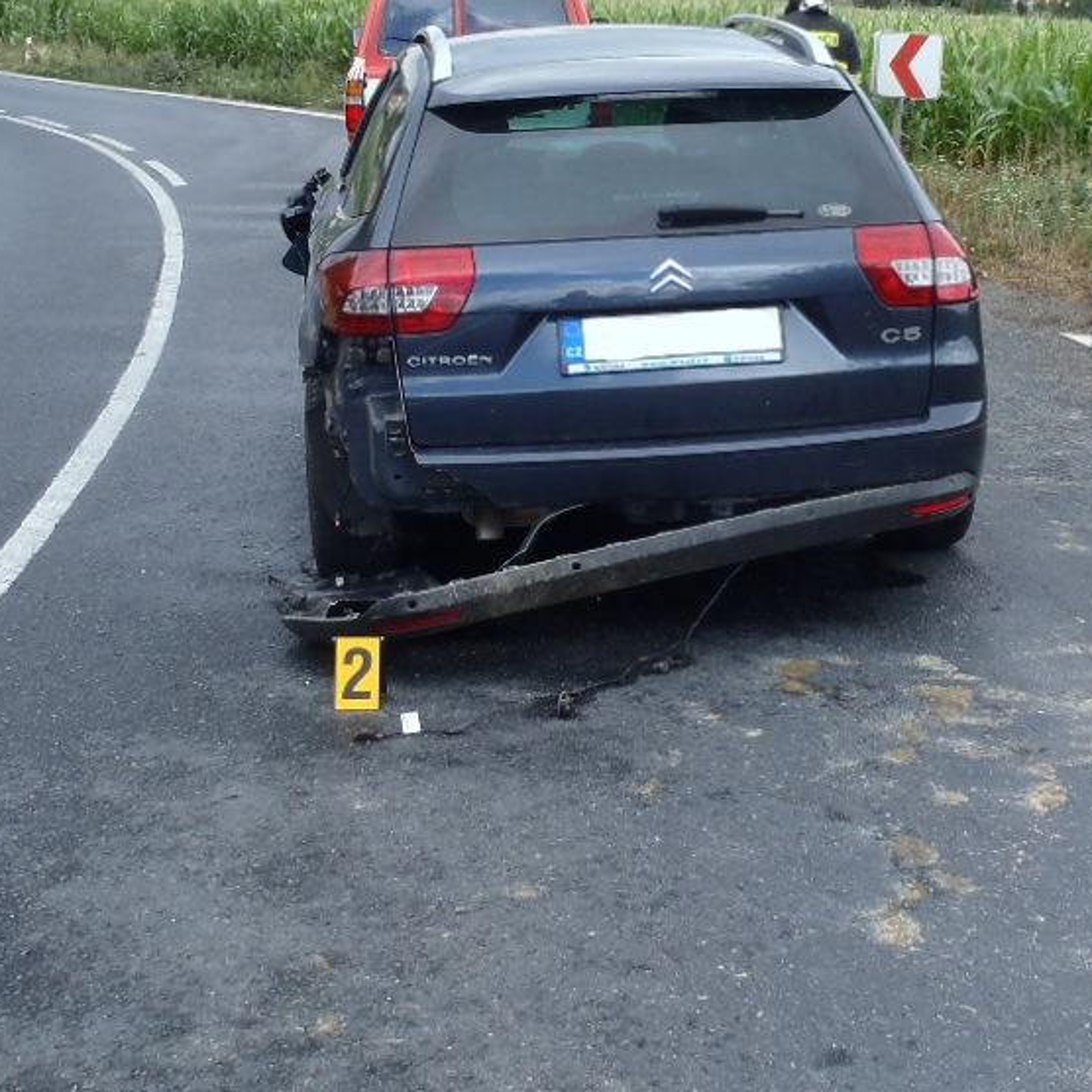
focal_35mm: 57
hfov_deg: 29.9
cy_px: 344
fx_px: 2034
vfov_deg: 29.8
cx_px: 711
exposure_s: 1/200
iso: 80
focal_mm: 5
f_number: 3.9
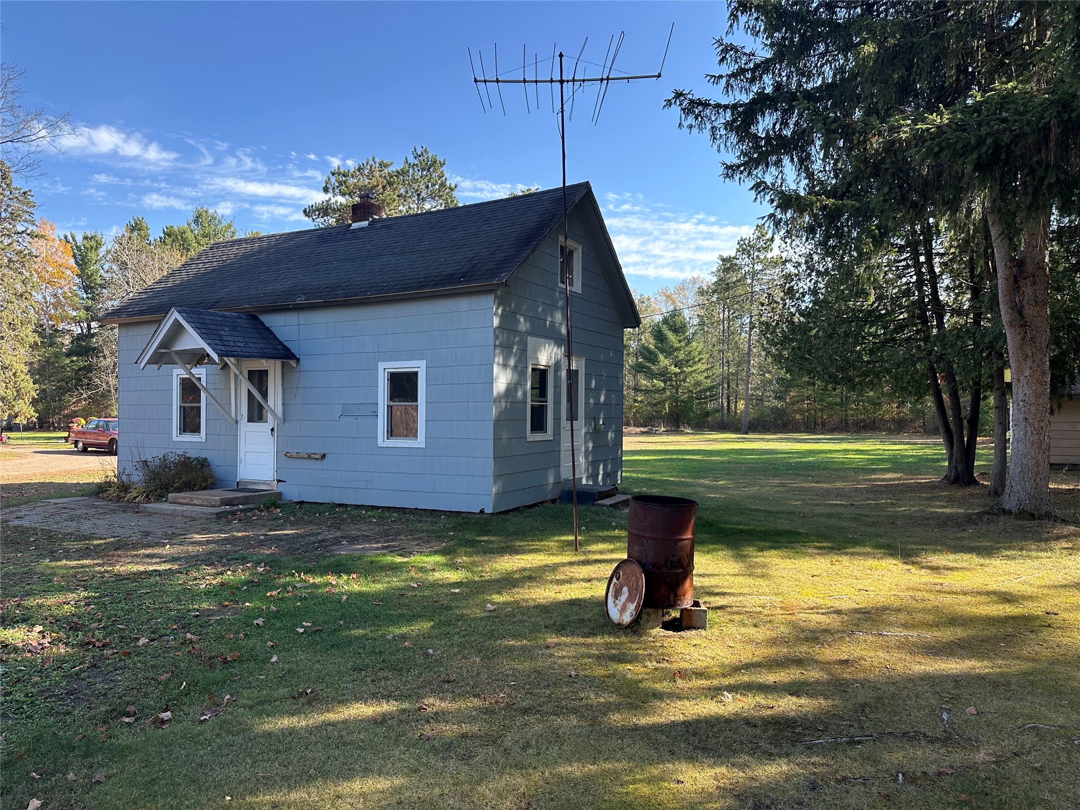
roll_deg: -0.1
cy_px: 405
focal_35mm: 24
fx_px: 749
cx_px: 540
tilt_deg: +0.3
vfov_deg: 56.8
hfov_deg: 71.6
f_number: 1.78
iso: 80
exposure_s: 1/989
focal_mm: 6.86
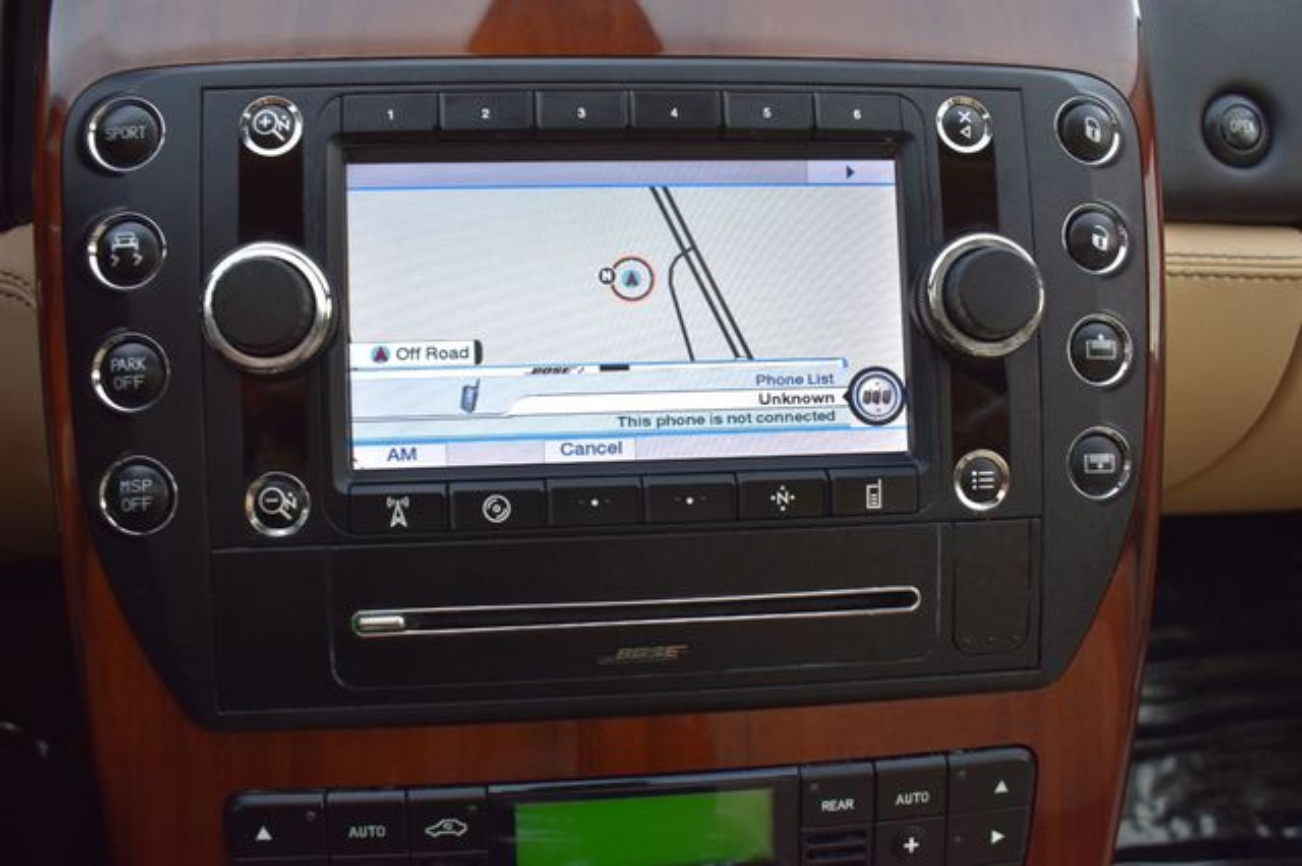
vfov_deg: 36.8
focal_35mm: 36
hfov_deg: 53.2
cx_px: 651
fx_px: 1301
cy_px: 433
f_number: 6.3
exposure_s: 1/20
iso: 400
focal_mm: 24
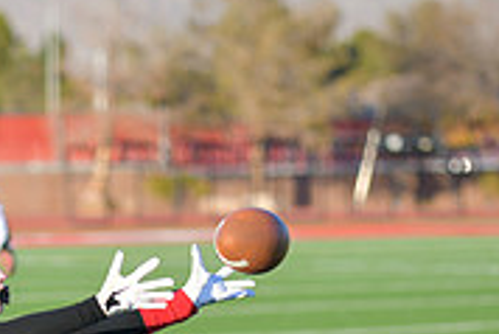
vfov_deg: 3.5
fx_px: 5424
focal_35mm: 391
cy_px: 389
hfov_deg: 5.3
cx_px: -31
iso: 80
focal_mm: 120
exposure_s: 1/800
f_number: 2.8
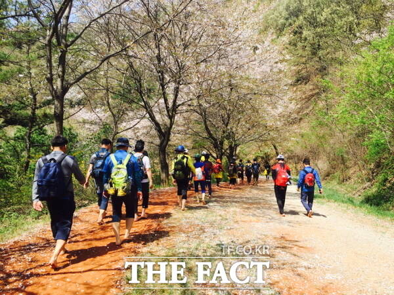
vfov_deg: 48.2
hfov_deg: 61.7
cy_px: 148
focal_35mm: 29
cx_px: 197
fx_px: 330
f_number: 2.2
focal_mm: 4.15
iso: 32
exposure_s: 1/1199
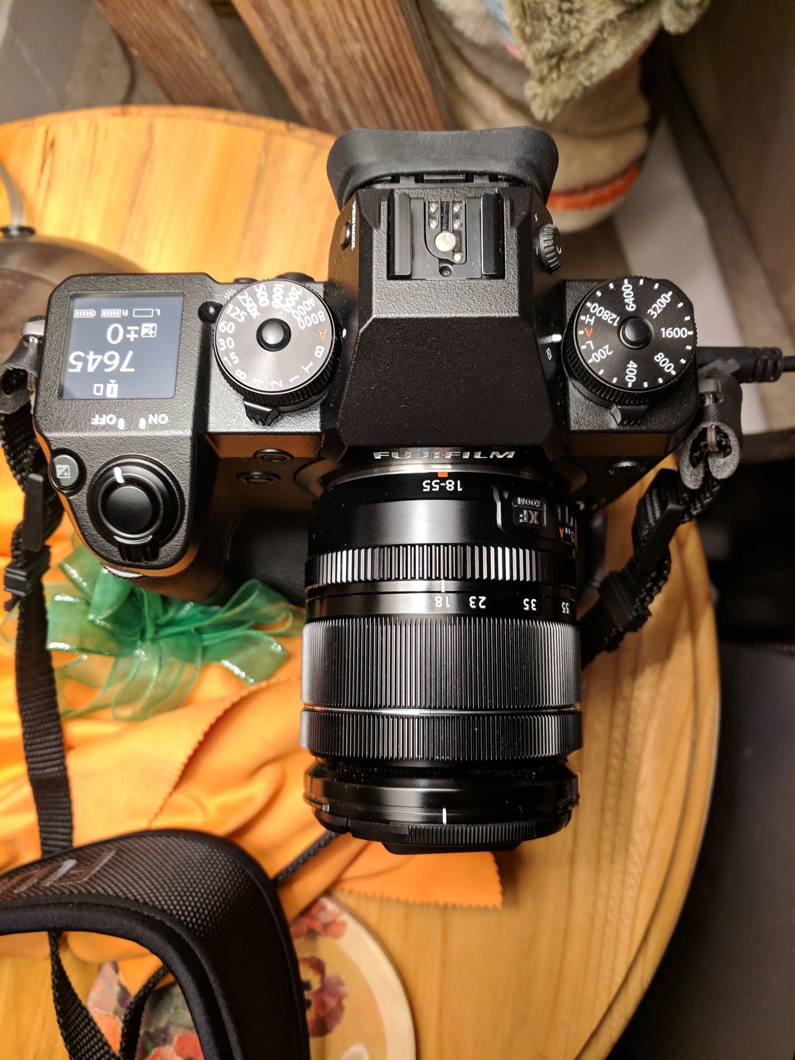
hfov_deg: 53.1
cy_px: 530
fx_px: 796
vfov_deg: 67.3
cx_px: 398
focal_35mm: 26
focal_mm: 4.67
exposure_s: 1/60
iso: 411
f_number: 2
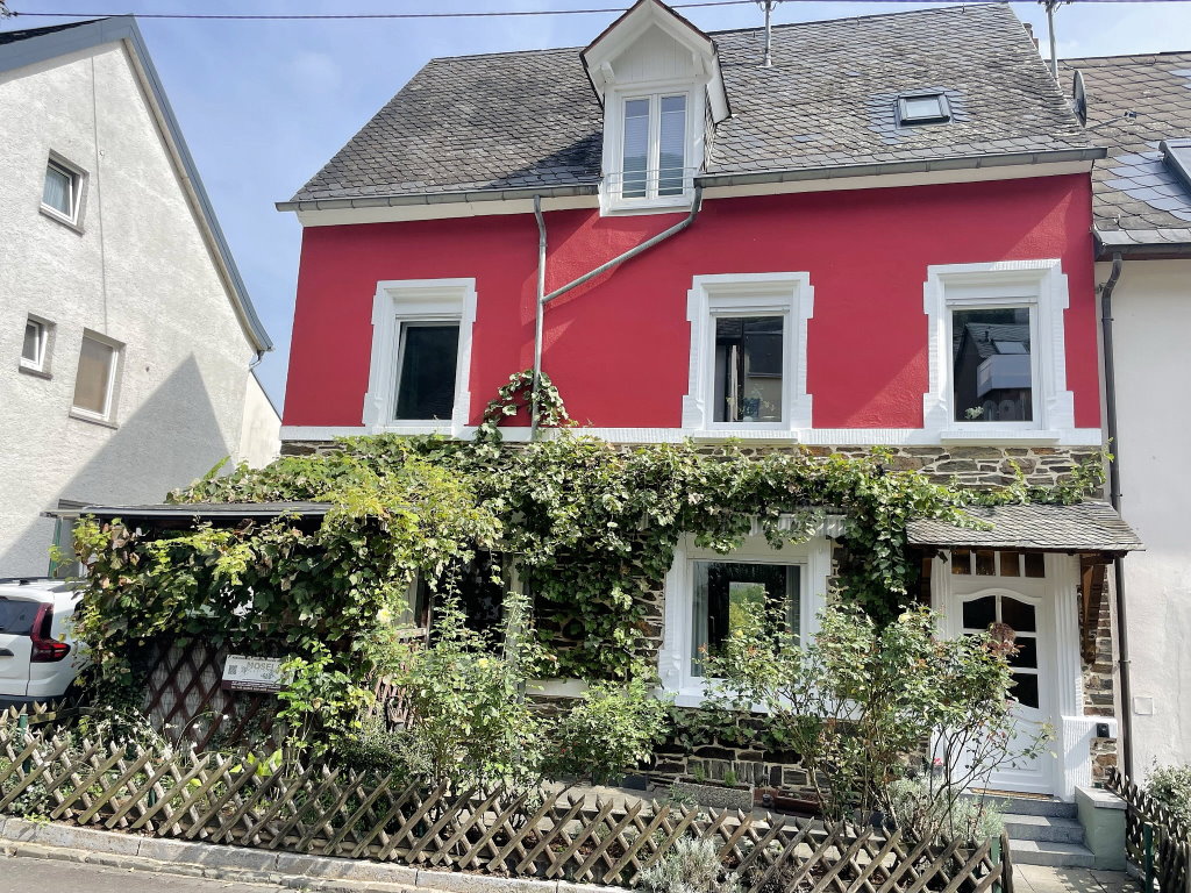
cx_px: 596
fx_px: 895
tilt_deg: +9.6
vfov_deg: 53.1
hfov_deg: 67.3
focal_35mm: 26
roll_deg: -2.6
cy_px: 446
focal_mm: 4.2
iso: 32
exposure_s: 1/1618
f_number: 1.6
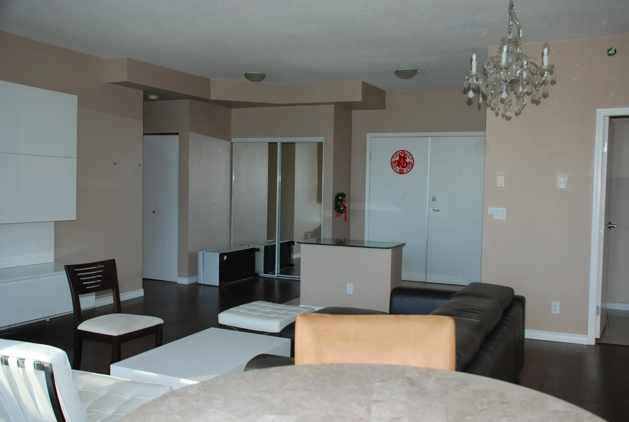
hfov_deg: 57.1
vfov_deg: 40.1
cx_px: 314
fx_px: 578
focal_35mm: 33
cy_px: 211
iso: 200
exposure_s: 1/60
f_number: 3.8
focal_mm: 22
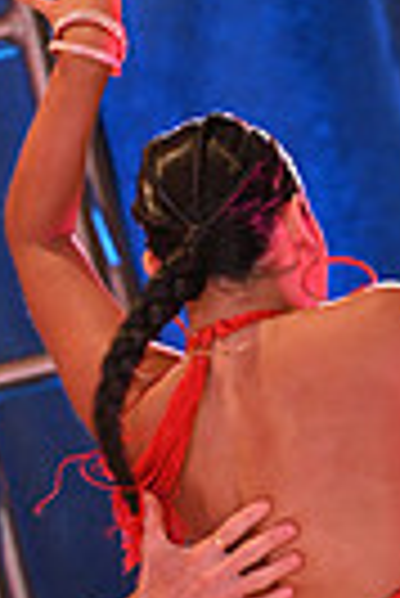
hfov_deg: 2.3
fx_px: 10156
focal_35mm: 611
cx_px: -61
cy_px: 1057
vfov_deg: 3.4
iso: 2000
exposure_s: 1/250
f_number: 5
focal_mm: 140
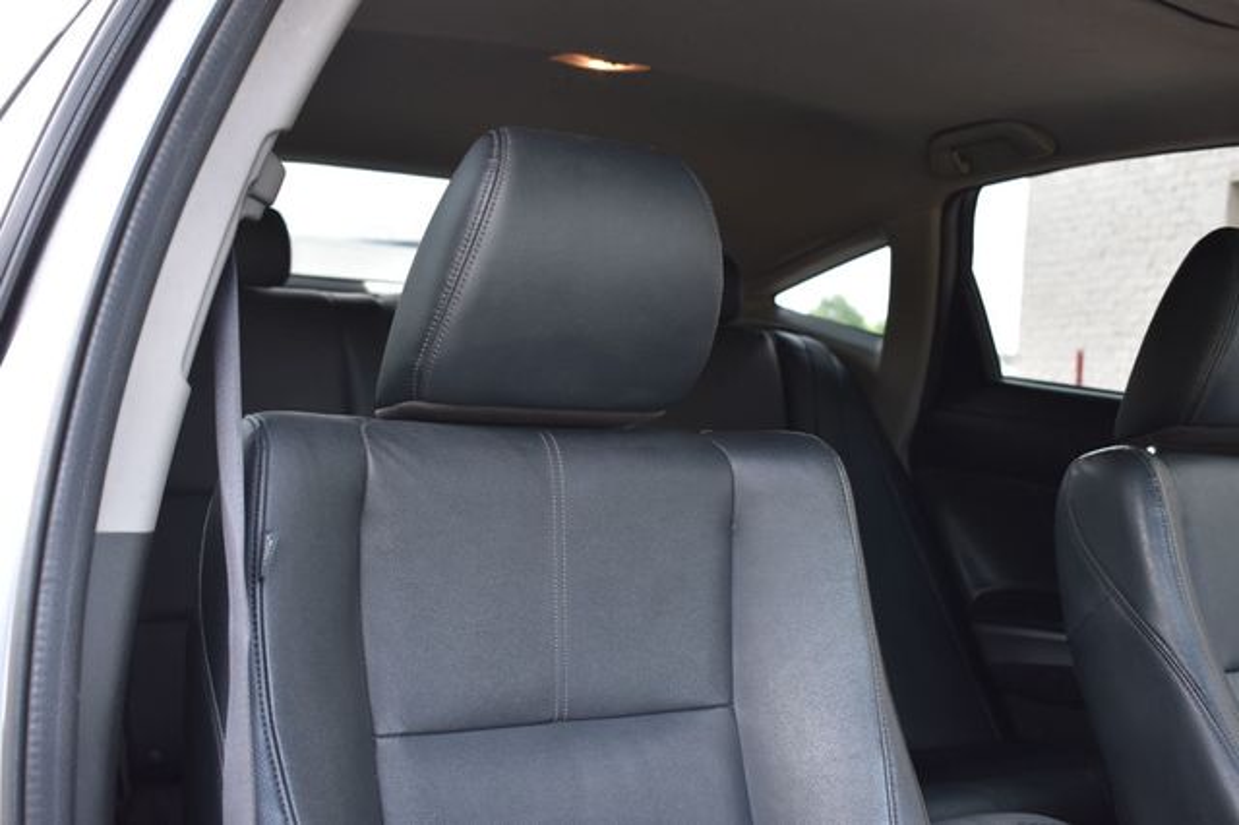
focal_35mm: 42
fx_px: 1445
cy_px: 412
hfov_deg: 46.4
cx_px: 620
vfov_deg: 31.9
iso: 400
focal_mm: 28
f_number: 5
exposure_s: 1/100
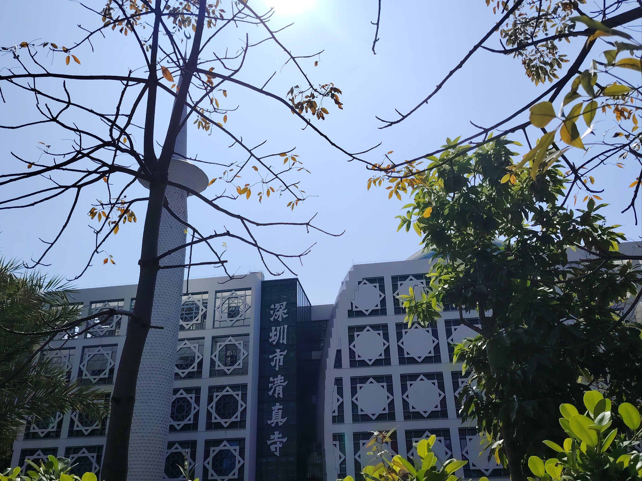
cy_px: 240
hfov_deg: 58.4
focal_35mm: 31
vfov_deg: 45.4
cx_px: 321
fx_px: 575
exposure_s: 1/3333
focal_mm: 5.25
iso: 102
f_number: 1.75
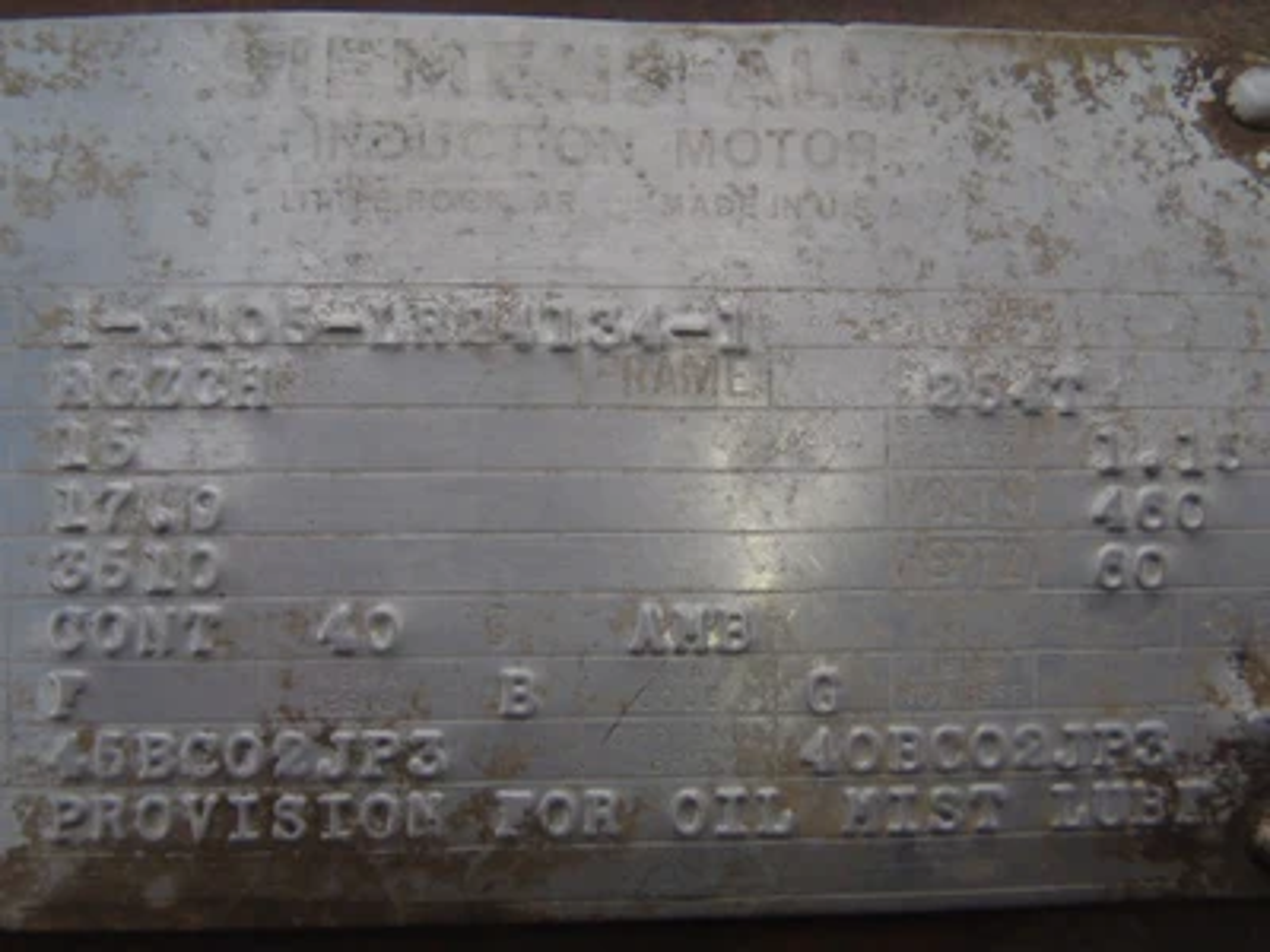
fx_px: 1357
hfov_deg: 50.1
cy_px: 476
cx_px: 635
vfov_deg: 38.7
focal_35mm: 37
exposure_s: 1/500
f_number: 4.7
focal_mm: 6.64
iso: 80
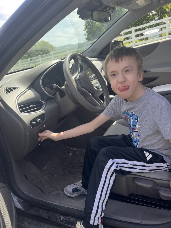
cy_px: 114
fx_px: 171
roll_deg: +9.2
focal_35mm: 26
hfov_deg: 53.1
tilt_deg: -18.3
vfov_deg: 67.3
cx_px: 86
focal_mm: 5.1
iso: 50
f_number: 1.6
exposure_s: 1/676
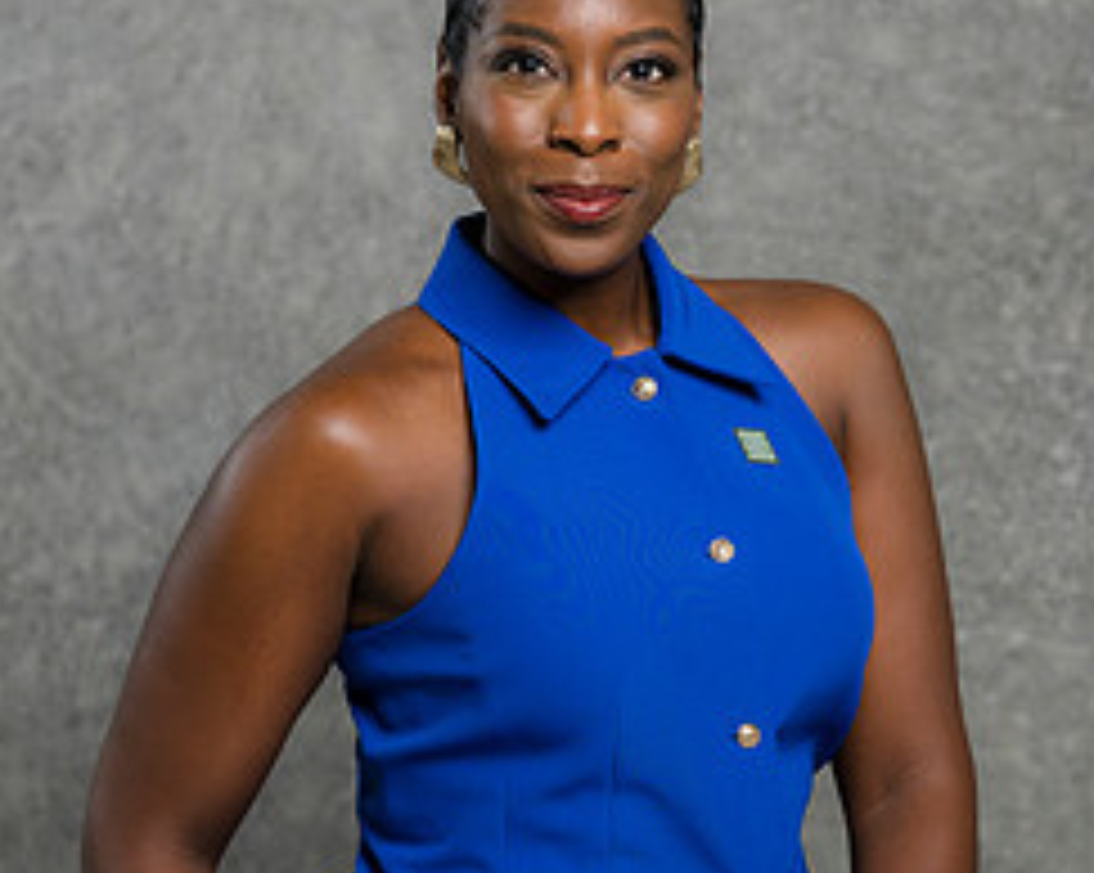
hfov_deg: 13.0
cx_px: 630
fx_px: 4788
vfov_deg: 10.4
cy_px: 675
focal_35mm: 148
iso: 125
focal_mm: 85
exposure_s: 1/200
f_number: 5
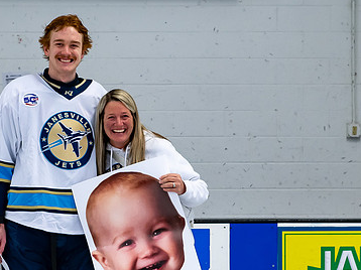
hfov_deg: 13.0
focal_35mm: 152
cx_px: 94
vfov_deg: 9.7
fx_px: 1584
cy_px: 190
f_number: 4.5
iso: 500
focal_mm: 50
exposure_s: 1/250
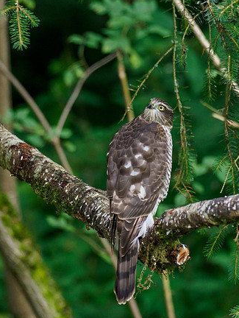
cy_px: 140
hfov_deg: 1.6
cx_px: 162
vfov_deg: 2.1
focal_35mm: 948
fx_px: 8710
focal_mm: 300
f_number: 4.5
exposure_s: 1/400
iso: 2000
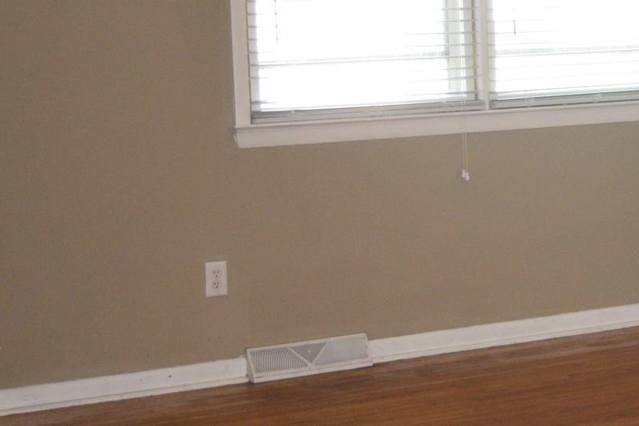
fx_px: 1899
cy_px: 142
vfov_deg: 12.8
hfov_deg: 18.1
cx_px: 778
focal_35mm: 107
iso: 1250
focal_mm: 28
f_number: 4.2
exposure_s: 1/60
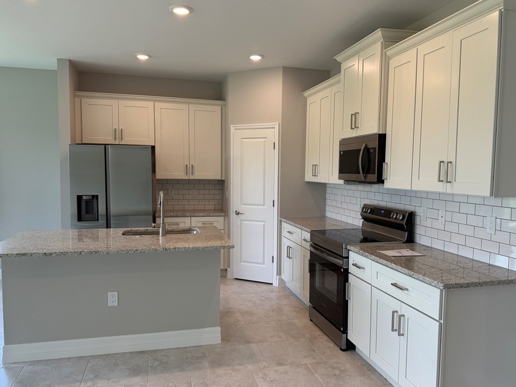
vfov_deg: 51.3
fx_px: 403
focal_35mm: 27
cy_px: 205
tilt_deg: -1.9
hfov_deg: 65.3
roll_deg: -1.6
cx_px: 267
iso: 100
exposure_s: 1/207
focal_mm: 6.76
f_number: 1.78
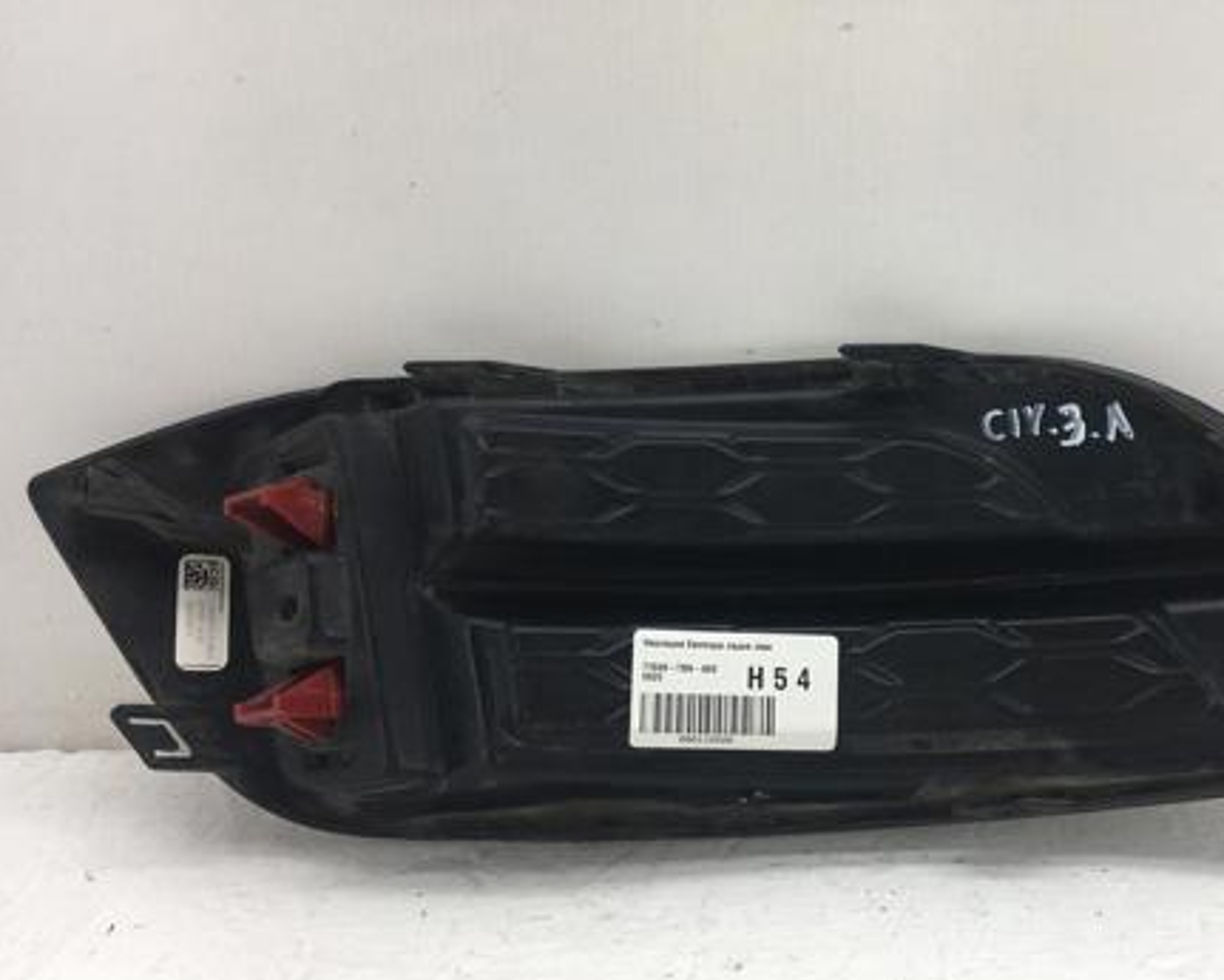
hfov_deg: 43.1
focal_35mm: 42
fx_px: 1522
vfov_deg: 35.7
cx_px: 838
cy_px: 523
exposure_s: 1/289
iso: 25
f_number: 2.2
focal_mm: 4.15
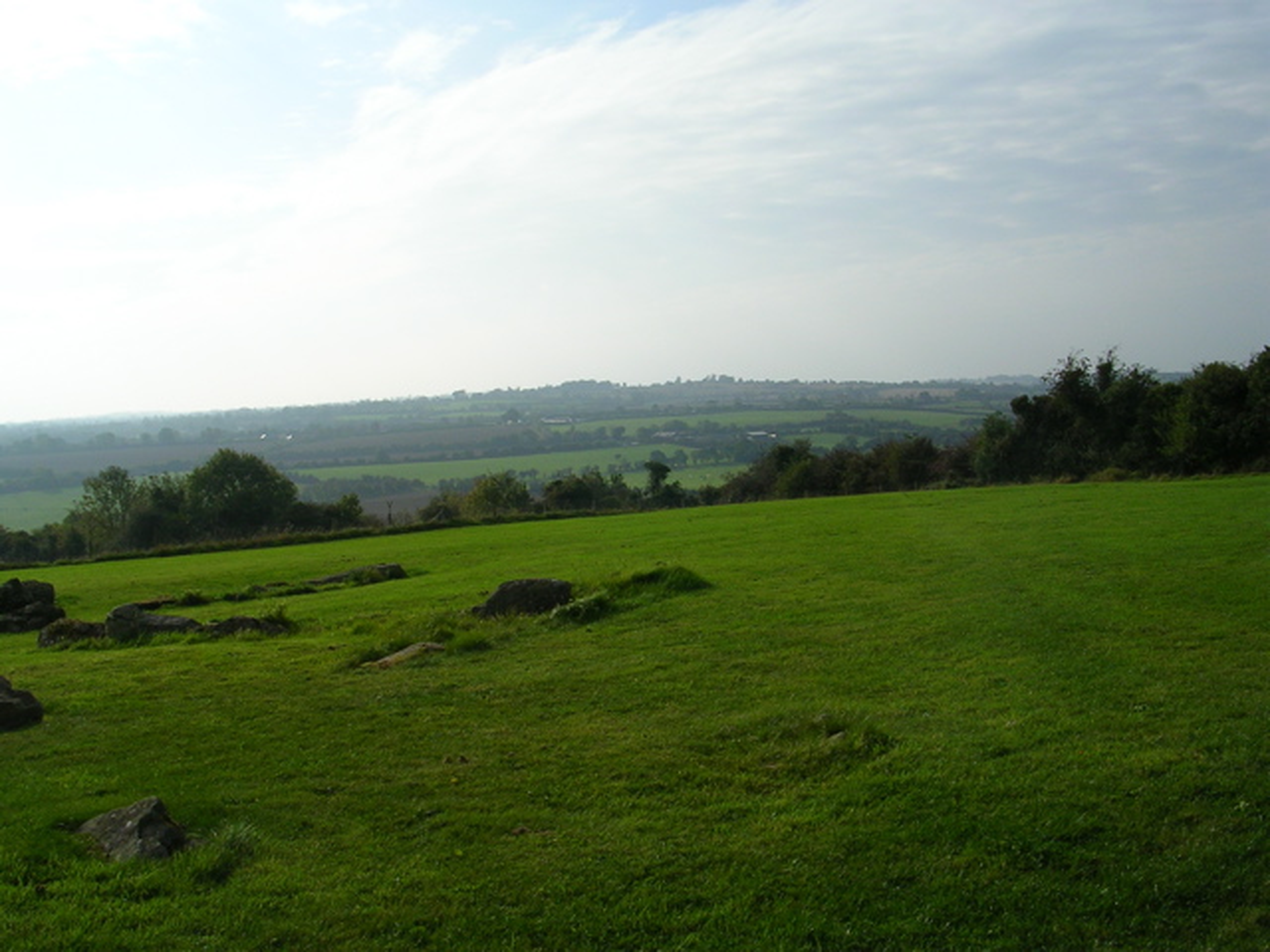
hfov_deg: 49.0
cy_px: 476
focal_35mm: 38
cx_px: 635
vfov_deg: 37.7
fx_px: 1394
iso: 50
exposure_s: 1/693
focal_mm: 5.8
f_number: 5.6
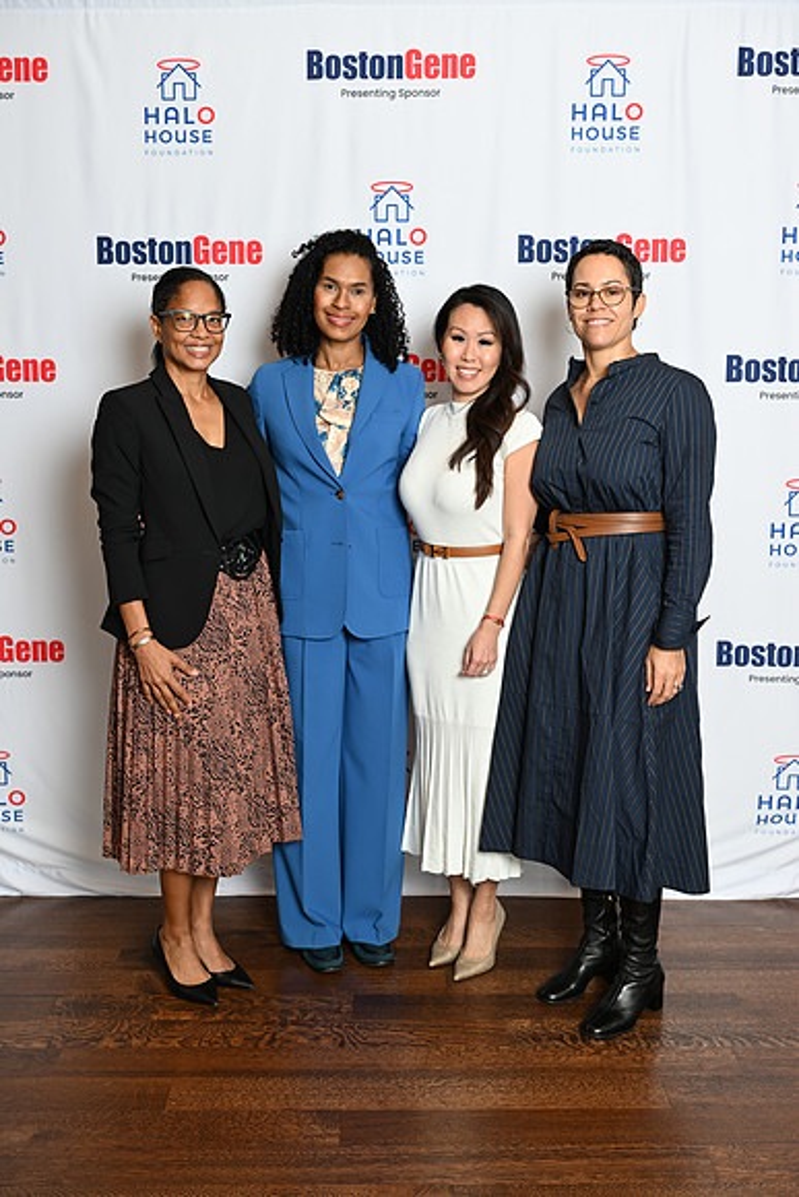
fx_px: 1397
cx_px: 400
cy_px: 598
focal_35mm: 42
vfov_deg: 46.4
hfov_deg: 31.9
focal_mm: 42
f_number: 3.2
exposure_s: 1/60
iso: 200
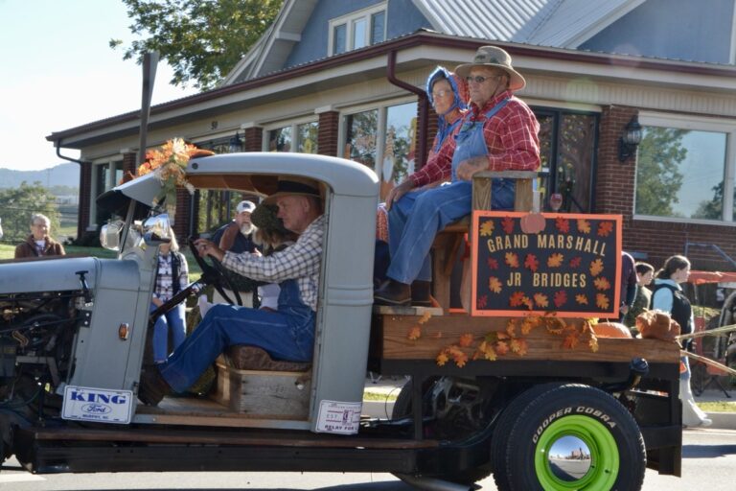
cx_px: 368
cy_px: 246
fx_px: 1411
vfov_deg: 19.7
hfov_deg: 29.2
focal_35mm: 69
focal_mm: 46
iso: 800
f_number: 22
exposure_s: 1/125
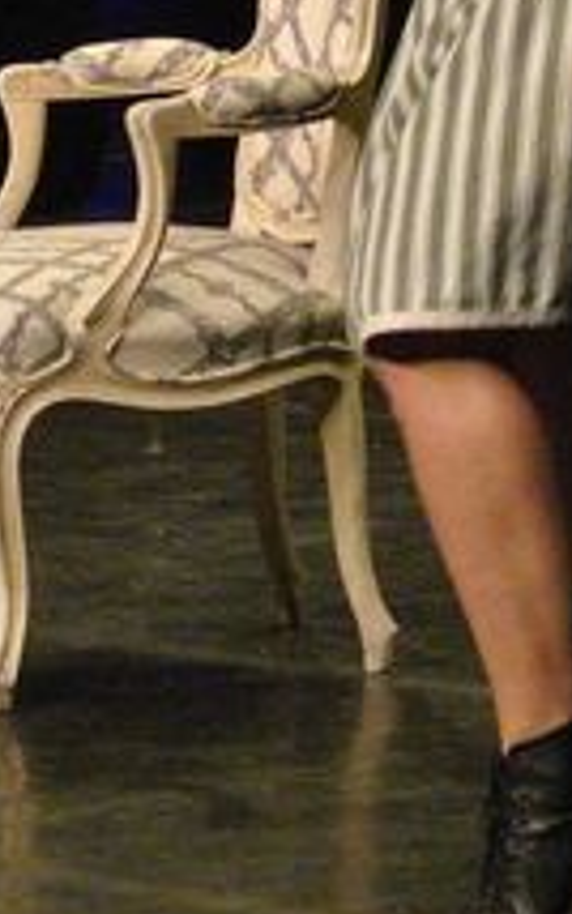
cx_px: 226
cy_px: -49
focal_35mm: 309
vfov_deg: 6.8
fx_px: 7697
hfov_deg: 4.3
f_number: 7.1
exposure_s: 1/100
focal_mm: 30
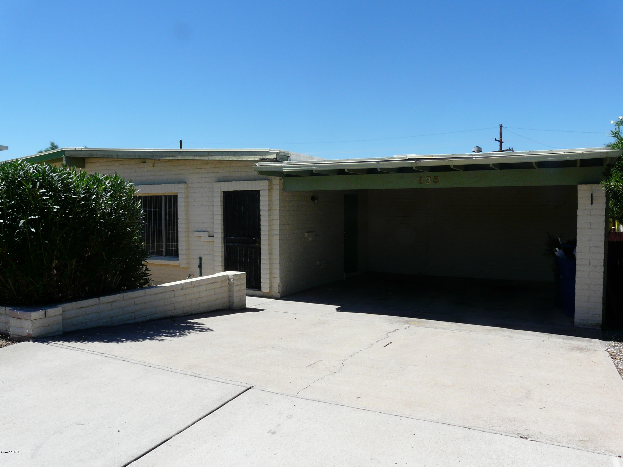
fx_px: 504
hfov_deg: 63.4
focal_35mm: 28
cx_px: 312
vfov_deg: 49.7
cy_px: 234
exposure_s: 1/400
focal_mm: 4.6
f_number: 6.3
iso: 100
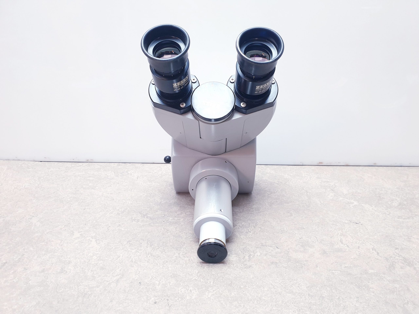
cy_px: 157
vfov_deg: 53.1
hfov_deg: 67.3
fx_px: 315
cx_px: 210
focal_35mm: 26
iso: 125
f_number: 2.4
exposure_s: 1/50
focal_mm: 4.3
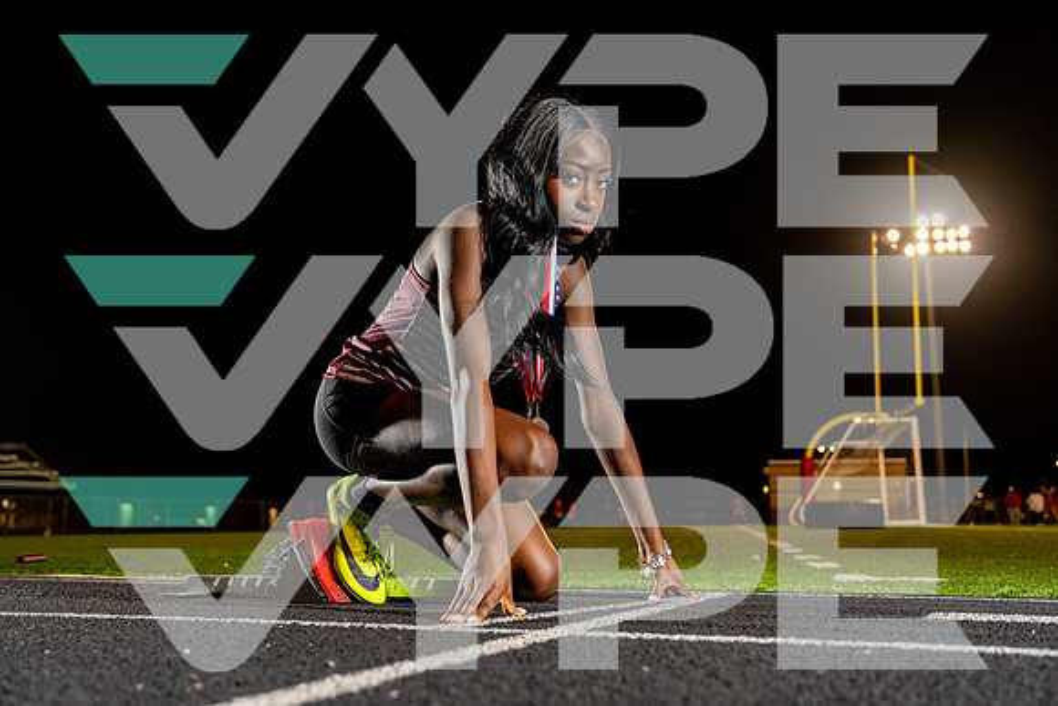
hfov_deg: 50.7
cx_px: 529
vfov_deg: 35.1
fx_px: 1117
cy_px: 353
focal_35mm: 38
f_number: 4
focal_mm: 38
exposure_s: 1/250
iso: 800
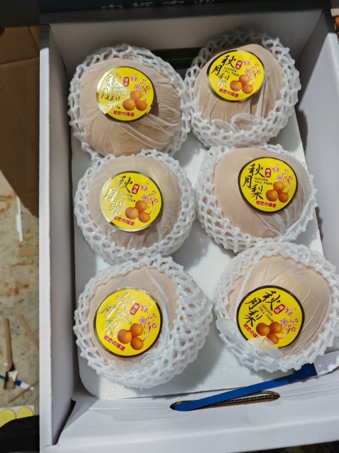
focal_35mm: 27
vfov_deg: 65.3
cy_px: 226
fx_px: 353
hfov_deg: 51.3
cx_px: 170
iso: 640
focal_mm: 5.52
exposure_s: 1/50
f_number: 1.9
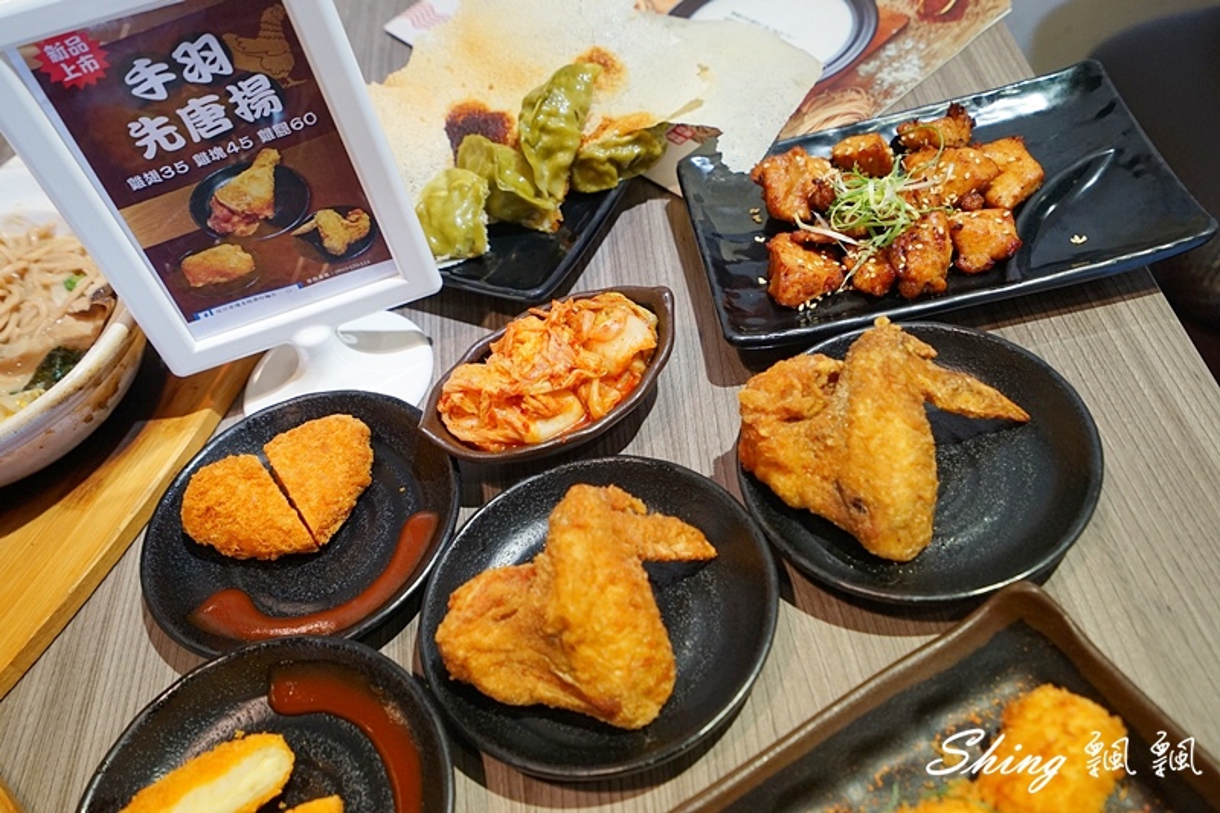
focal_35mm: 35
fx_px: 1186
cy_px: 406
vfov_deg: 37.8
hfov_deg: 54.4
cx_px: 610
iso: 1250
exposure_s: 1/40
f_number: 5.6
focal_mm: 35
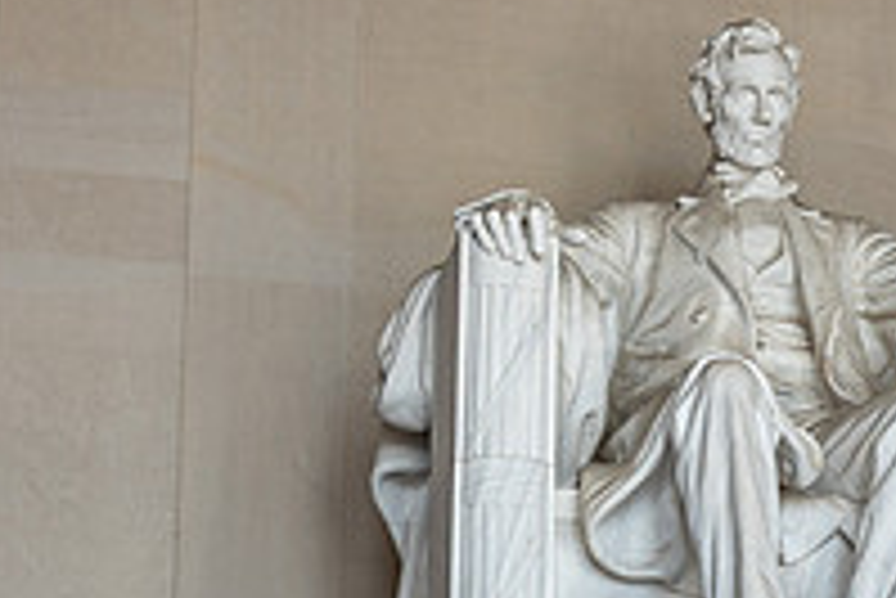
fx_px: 2765
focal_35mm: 111
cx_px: 808
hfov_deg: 18.1
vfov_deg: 12.1
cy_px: 703
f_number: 4
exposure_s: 1/125
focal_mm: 27
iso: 100
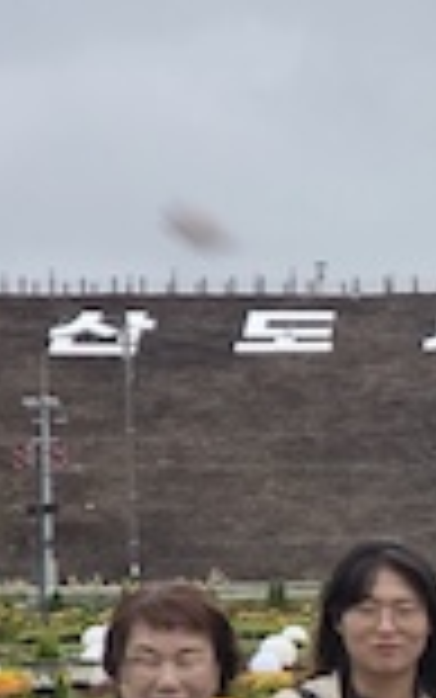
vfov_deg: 7.3
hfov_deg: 4.5
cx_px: 1290
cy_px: 766
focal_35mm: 284
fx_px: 5394
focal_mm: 7
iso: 64
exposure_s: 1/120
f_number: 2.4
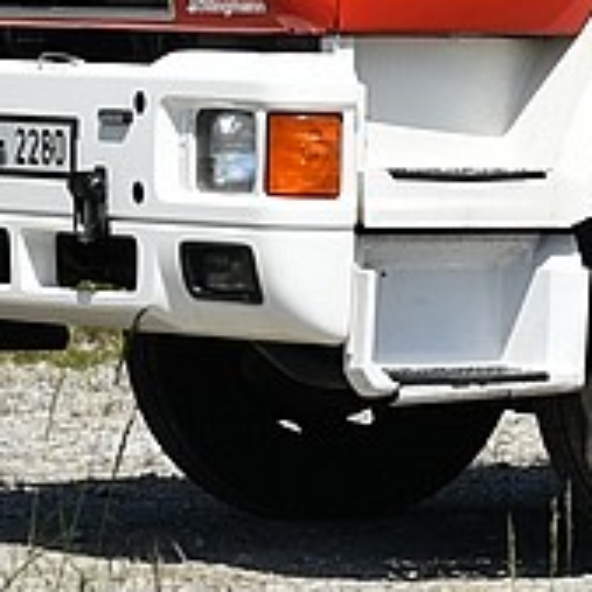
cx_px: 1286
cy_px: -242
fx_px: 7449
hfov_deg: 4.5
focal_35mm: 385
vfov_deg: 4.5
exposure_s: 1/400
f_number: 10
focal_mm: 85
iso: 200
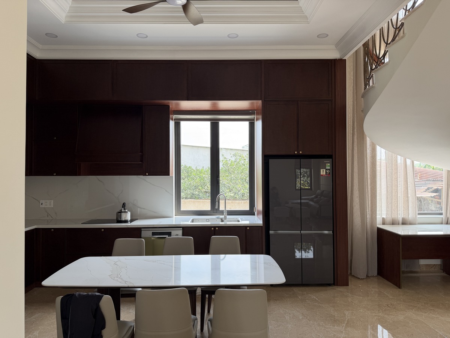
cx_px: 225
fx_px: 312
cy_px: 169
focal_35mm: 24
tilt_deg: +1.3
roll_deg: -0.1
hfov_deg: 71.6
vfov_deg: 56.8
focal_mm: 6.76
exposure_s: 1/303
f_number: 1.78
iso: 100
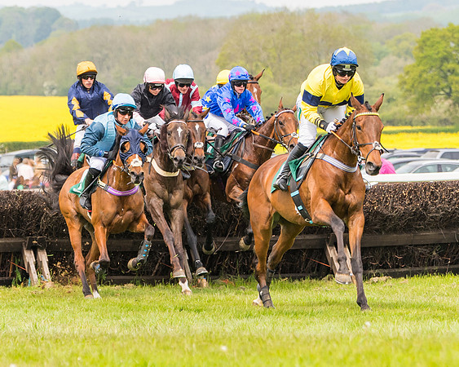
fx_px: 3977
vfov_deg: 5.3
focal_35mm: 293
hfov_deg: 6.6
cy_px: 156
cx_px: 168
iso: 400
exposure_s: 1/2000
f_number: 4
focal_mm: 112
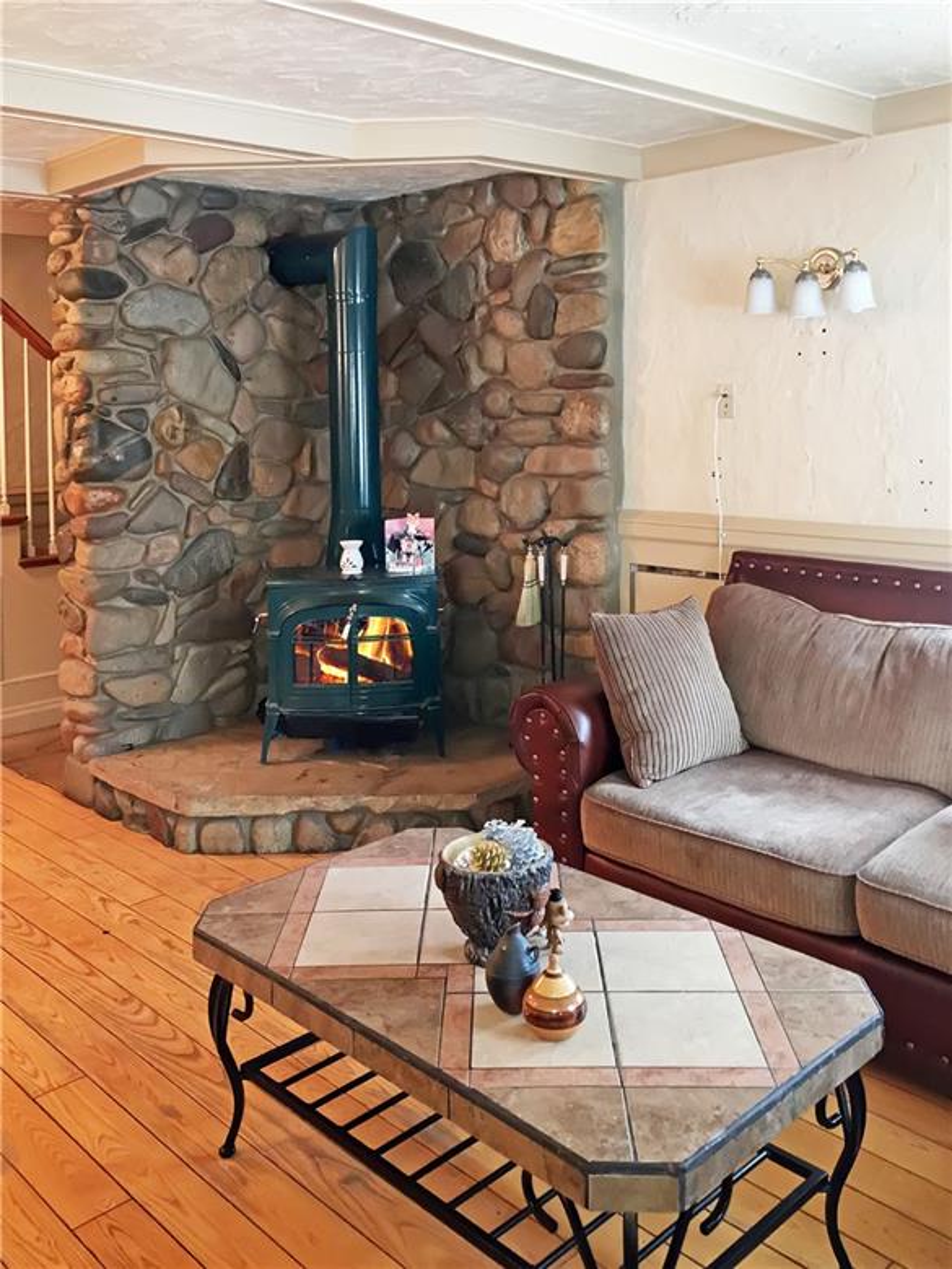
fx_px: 1063
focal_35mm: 29
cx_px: 476
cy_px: 634
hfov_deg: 48.2
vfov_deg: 61.7
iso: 160
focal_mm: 4.15
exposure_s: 1/16
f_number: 2.2
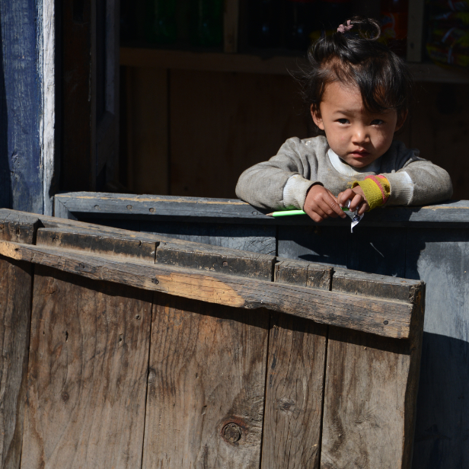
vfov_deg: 8.5
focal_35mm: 207
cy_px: 242
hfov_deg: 8.4
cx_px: 302
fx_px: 3173
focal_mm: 150
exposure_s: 1/1250
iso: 320
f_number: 5.6
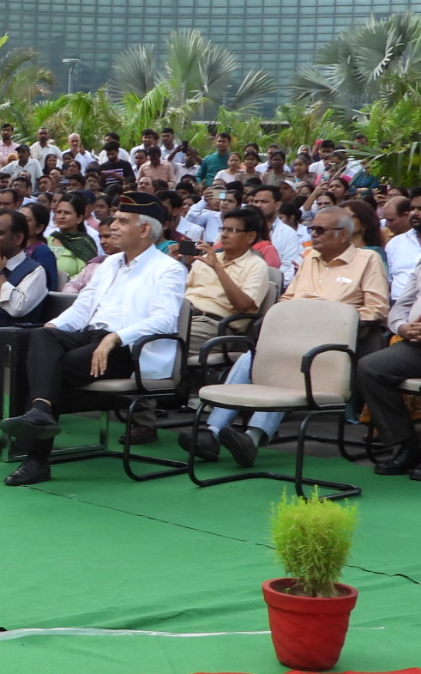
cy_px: 379
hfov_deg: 12.8
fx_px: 1688
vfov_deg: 22.5
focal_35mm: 92
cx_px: -351
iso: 100
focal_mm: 5.4
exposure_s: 1/500
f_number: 3.2
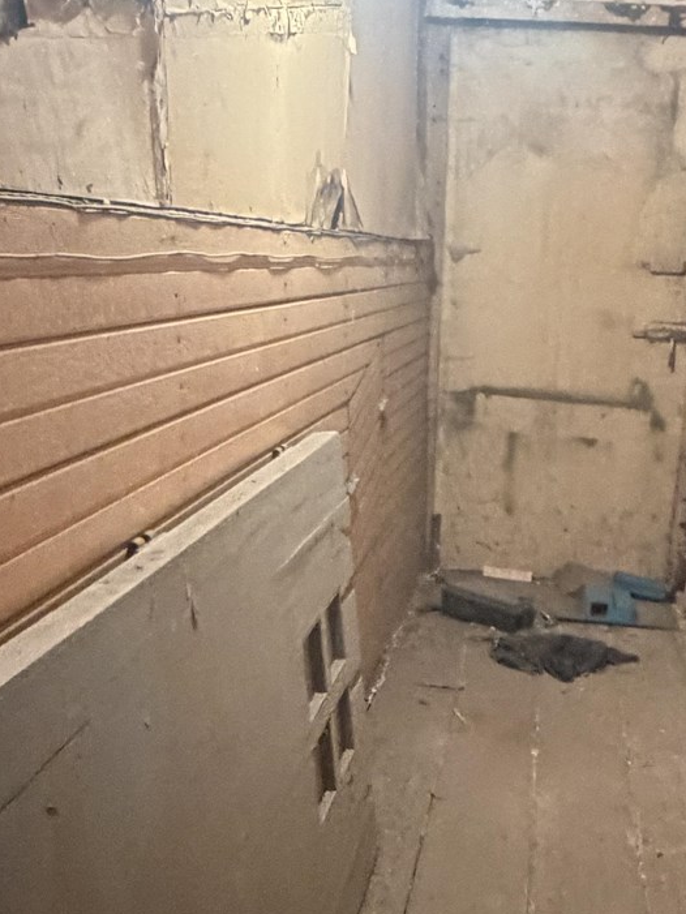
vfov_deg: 41.2
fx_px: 1215
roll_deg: -2.4
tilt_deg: -20.4
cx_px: 468
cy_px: 472
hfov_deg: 31.2
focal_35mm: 46
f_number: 2.2
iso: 1000
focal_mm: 2.22
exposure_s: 1/40
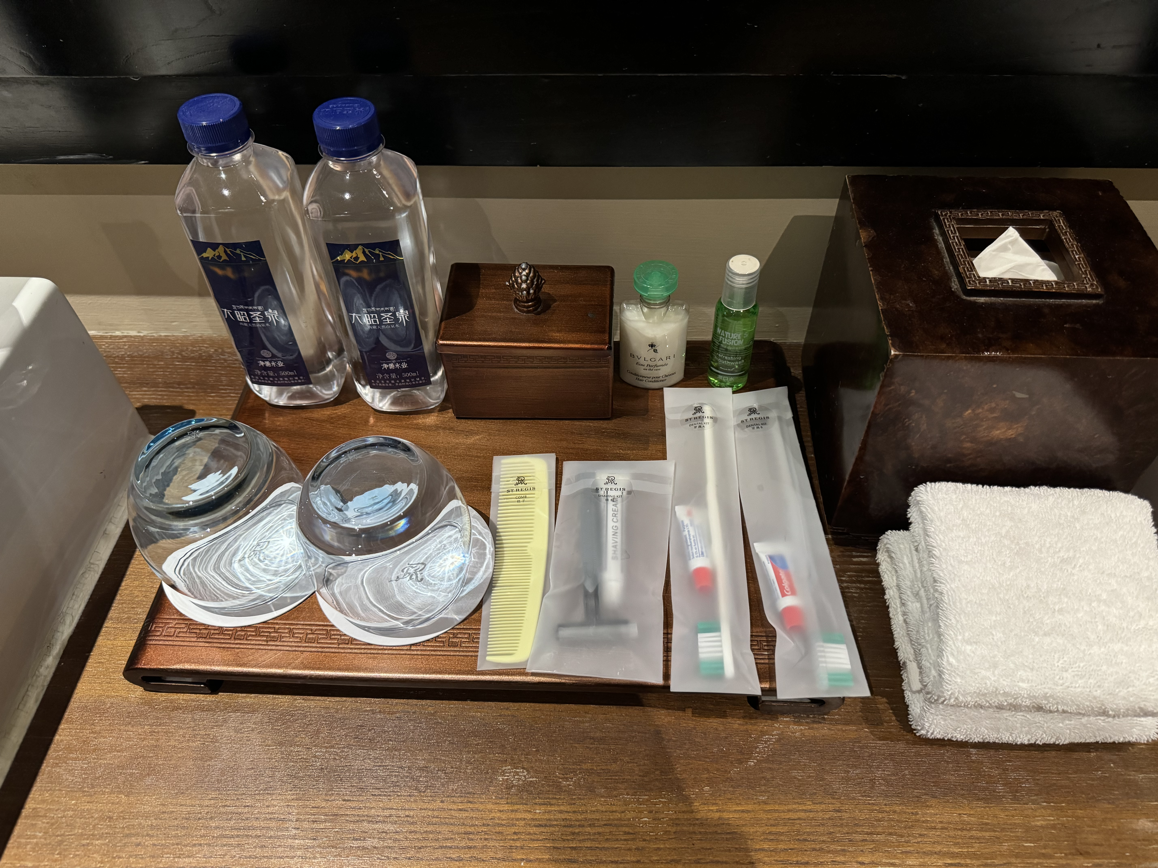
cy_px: 434
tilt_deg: -50.3
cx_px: 579
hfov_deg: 71.6
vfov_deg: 56.8
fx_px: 803
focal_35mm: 24
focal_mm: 6.76
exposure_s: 1/50
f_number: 1.78
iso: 800
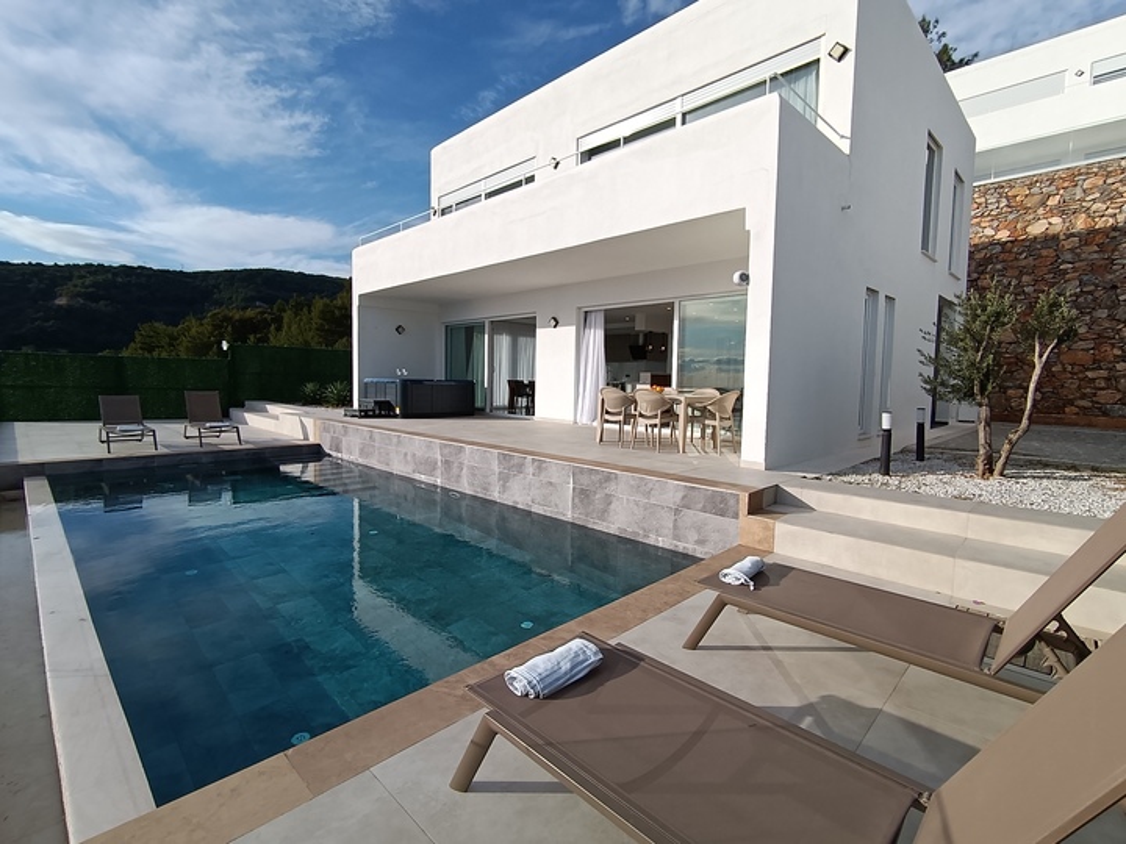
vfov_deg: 74.7
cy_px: 422
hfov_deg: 91.0
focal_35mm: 17
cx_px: 563
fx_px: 553
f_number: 2.2
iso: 105
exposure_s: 1/1250
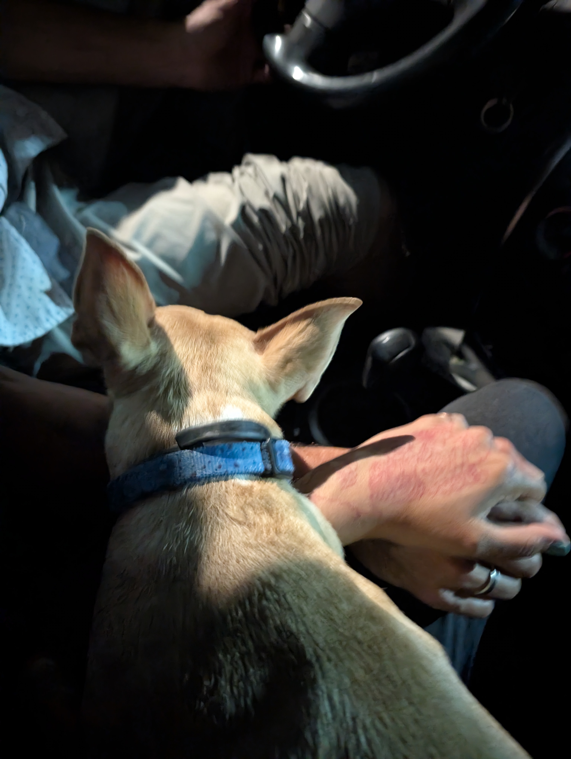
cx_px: 286
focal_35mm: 24
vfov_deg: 71.5
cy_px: 380
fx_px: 527
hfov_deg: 56.9
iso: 2416
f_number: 1.68
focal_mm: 6.9
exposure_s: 1/14.9
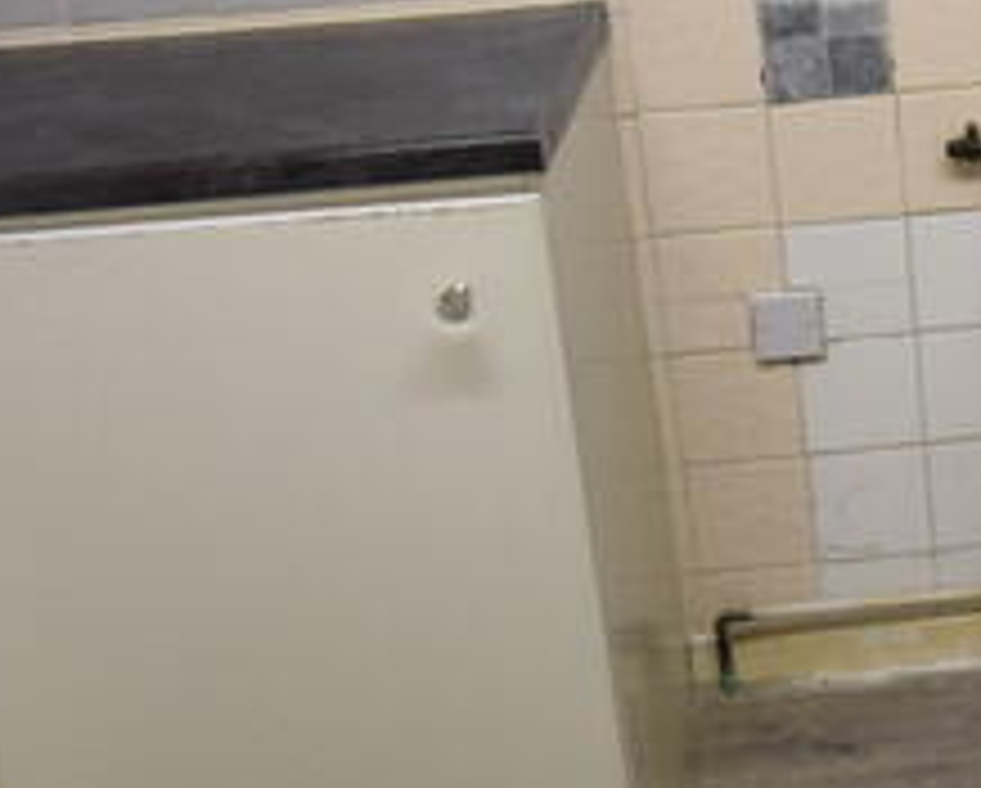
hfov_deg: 26.4
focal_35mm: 66
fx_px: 1919
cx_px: 1080
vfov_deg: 23.1
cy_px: 299
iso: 400
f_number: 4
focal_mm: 10
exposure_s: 1/60
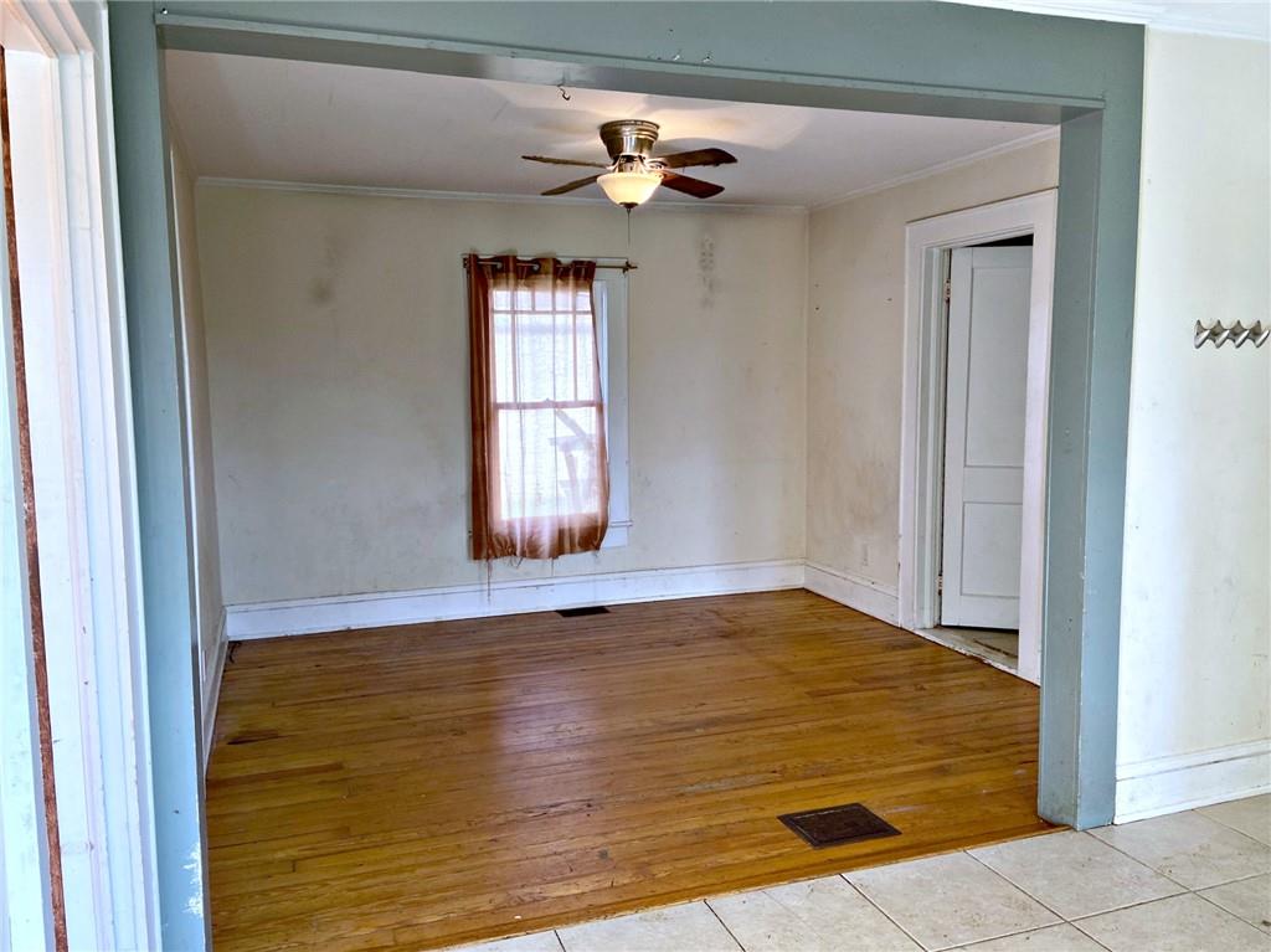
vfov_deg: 53.0
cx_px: 636
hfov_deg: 67.3
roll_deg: -1.5
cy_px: 476
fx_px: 954
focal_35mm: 26
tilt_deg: -6.5
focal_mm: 4.25
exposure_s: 1/60
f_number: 1.8
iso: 80
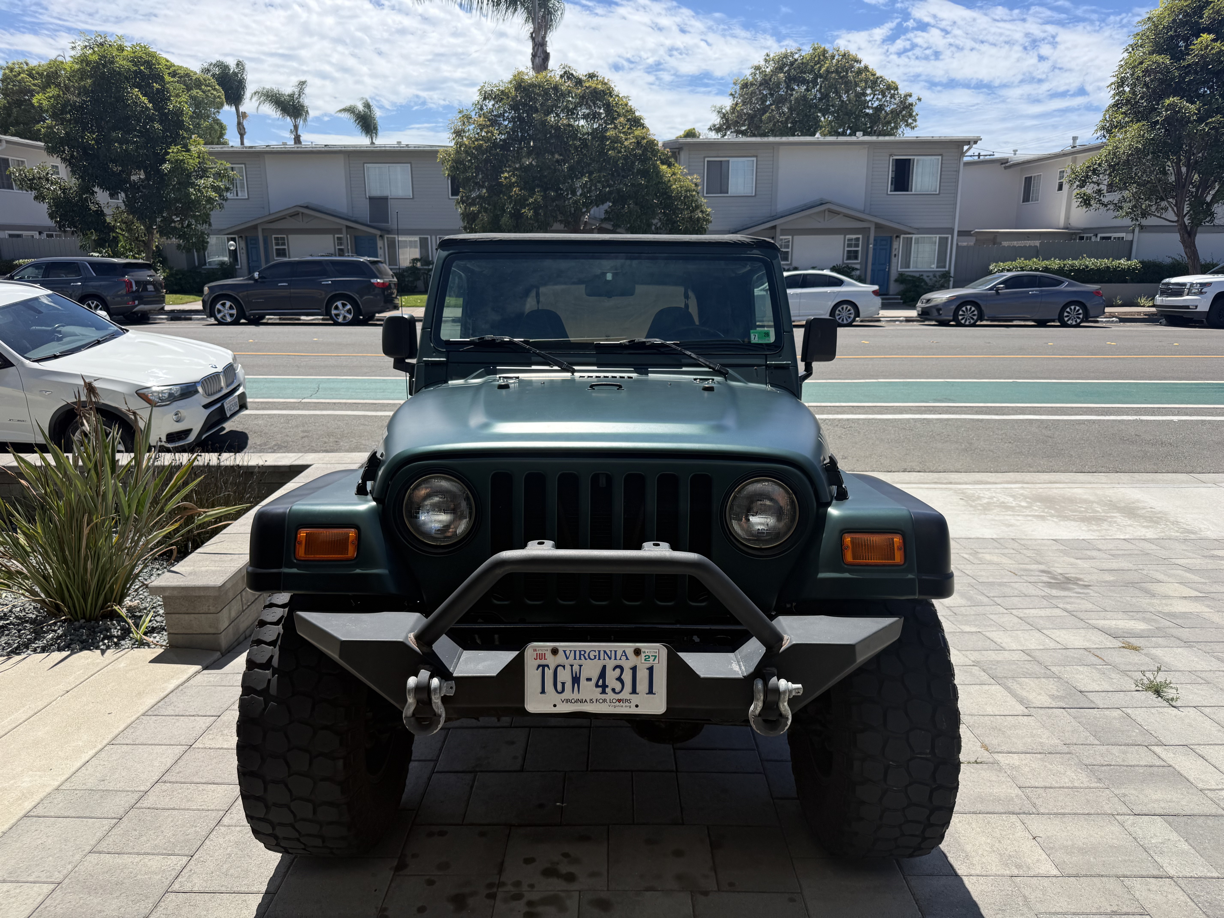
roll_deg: +0.1
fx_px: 849
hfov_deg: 71.6
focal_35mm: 24
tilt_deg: -13.8
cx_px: 612
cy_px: 459
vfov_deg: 56.8
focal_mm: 6.76
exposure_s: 1/3759
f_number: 1.78
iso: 80
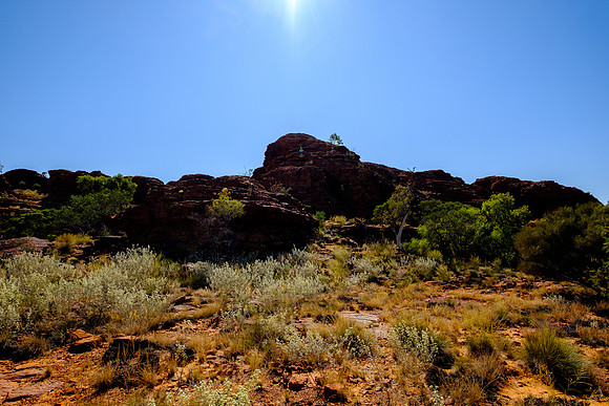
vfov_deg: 57.3
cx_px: 304
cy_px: 203
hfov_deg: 78.6
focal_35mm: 22
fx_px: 372
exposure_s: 1/800
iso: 200
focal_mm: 14.5
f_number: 8
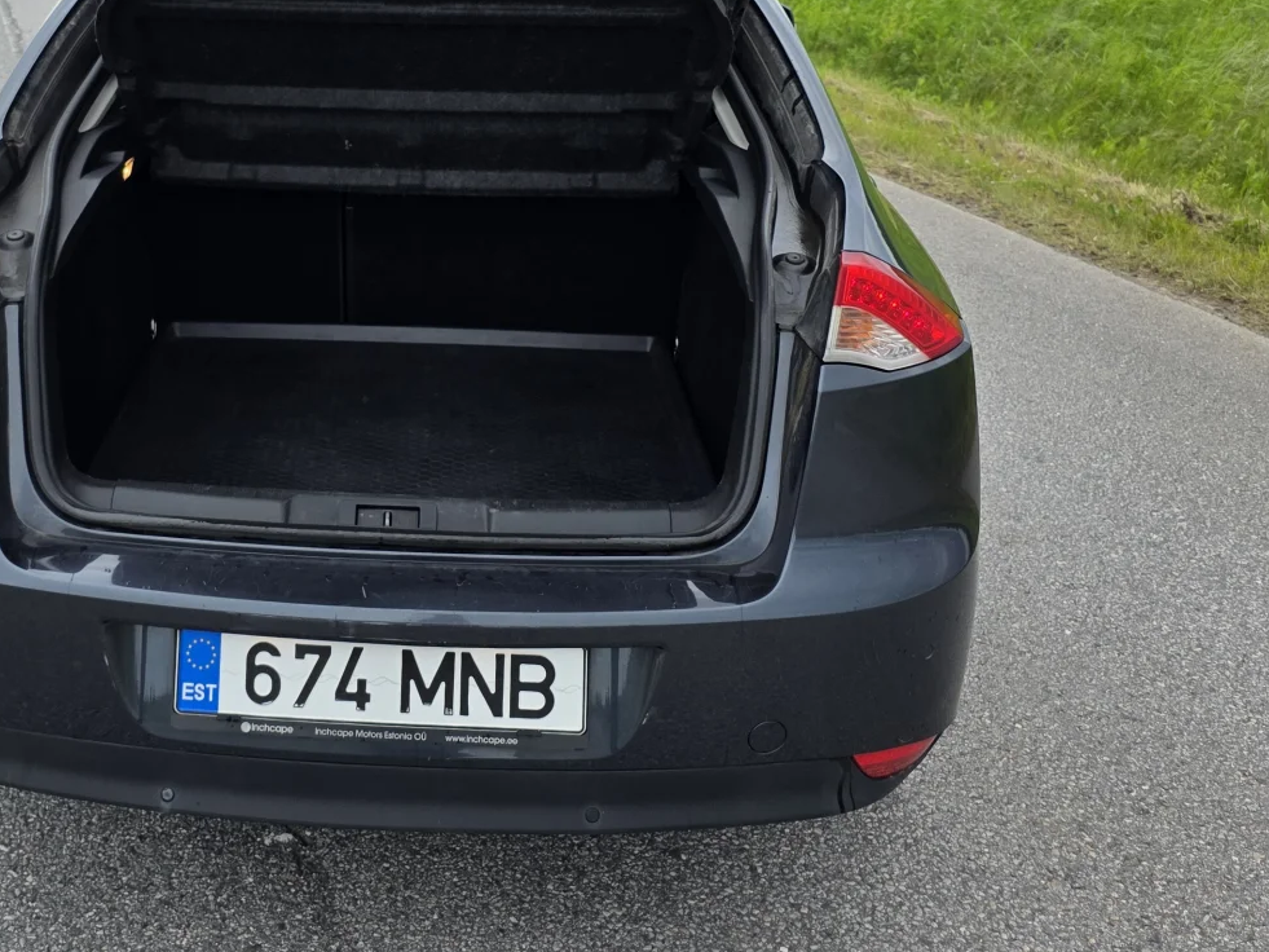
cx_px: 344
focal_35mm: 45
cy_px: 151
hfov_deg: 41.1
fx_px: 1650
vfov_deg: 31.1
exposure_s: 1/2503
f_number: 1.7
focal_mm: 6.3
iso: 80
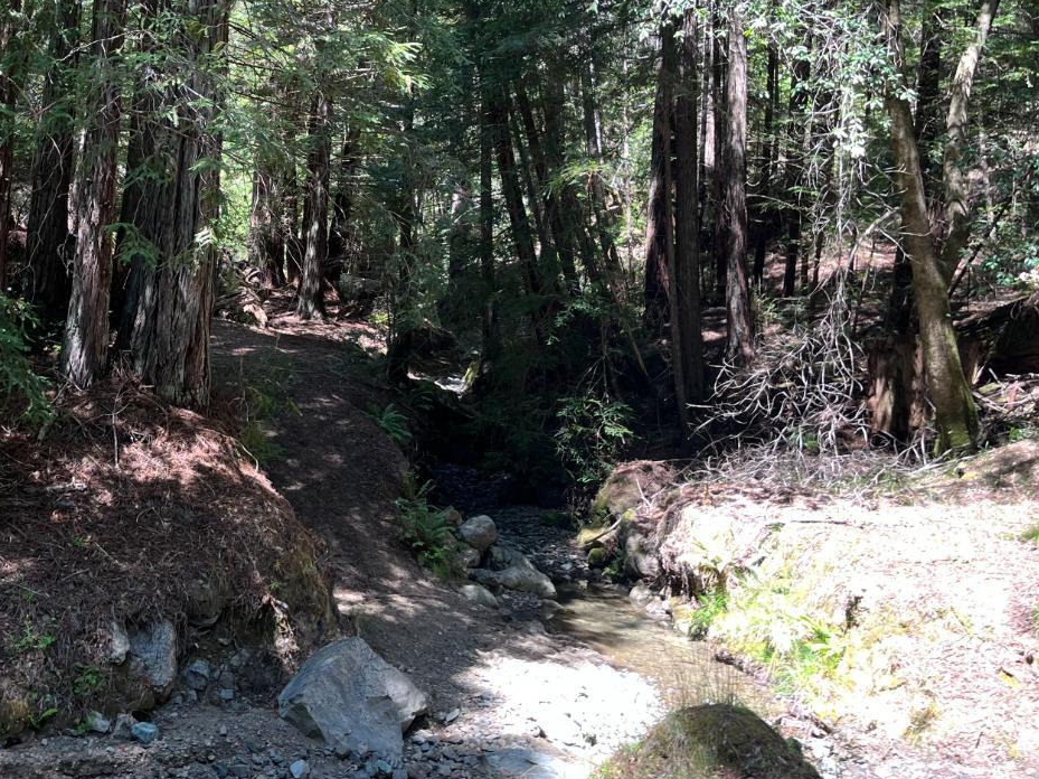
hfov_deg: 43.3
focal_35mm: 42
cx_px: 251
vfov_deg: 34.0
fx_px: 1260
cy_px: 258
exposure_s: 1/122
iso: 64
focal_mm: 5.1
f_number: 1.6
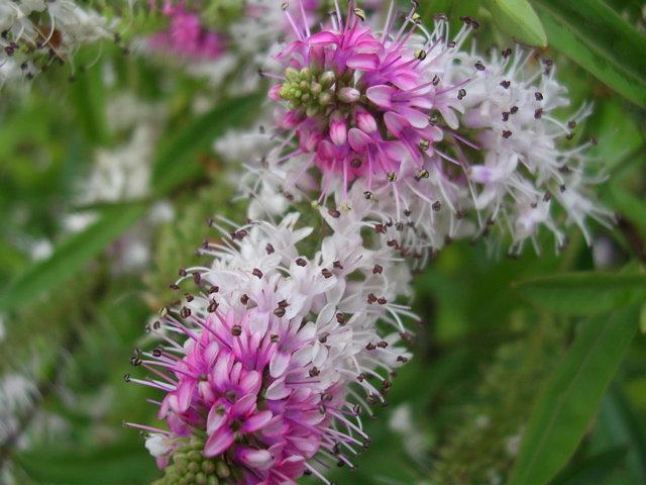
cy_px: 242
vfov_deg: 37.7
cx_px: 323
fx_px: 709
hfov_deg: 49.0
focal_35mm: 38
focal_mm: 5.8
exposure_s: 1/268
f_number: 2.8
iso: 50
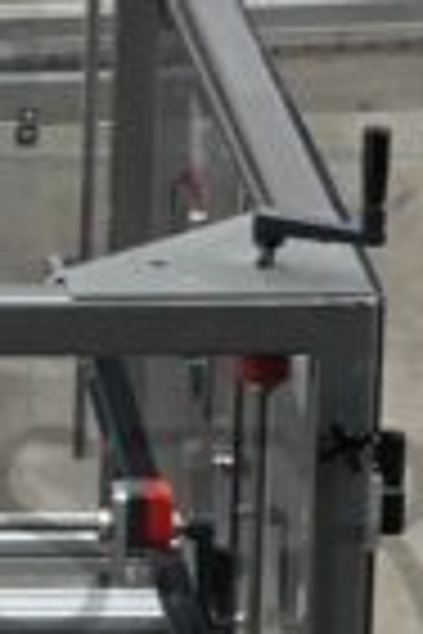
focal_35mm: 306
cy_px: 672
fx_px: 5393
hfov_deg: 4.4
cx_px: -333
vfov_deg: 6.7
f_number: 4
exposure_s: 1/50
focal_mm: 15.59
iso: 250
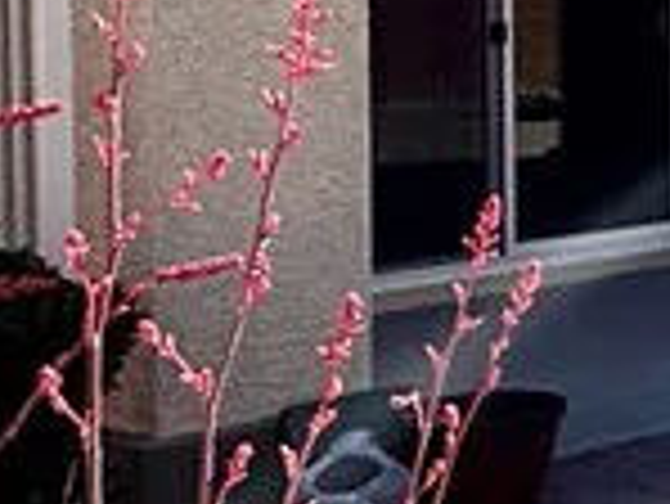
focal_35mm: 96
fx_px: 1860
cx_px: 1718
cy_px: 0
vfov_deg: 15.2
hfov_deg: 13.3
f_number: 2.2
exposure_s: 1/2717
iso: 50
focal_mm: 2.22
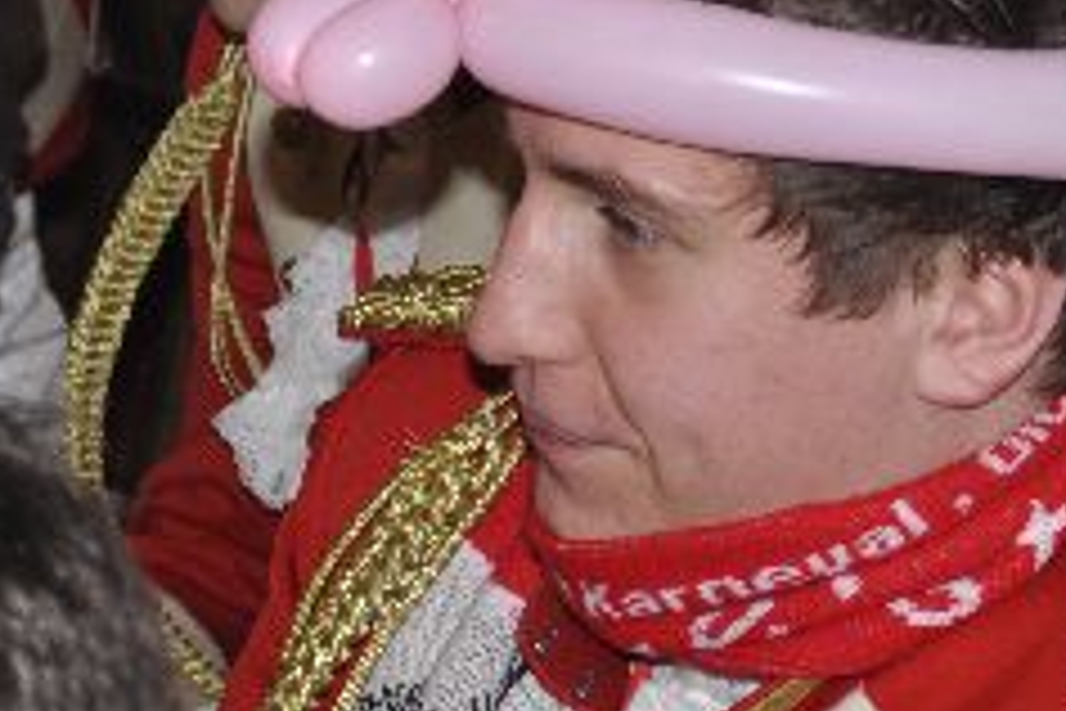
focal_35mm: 177
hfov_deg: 11.6
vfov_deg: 7.7
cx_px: 846
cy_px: 2
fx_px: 5231
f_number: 4.5
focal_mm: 35
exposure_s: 1/60
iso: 400
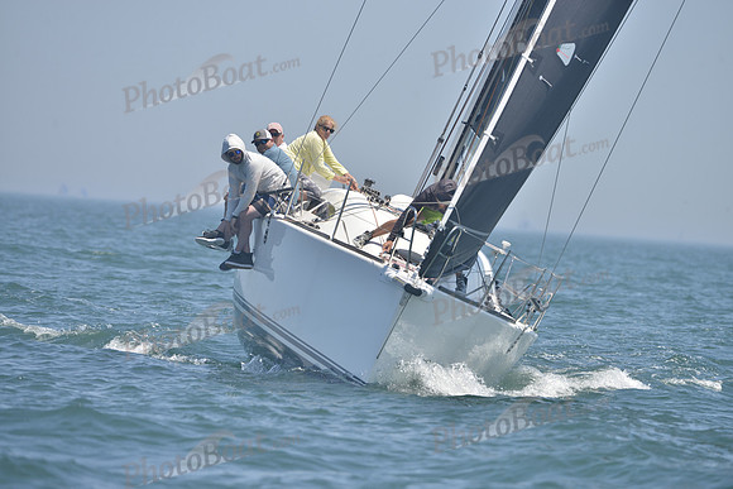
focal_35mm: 300
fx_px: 6109
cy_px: 244
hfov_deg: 6.9
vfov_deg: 4.6
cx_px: 366
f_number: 7.1
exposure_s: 1/1000
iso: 280
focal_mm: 300
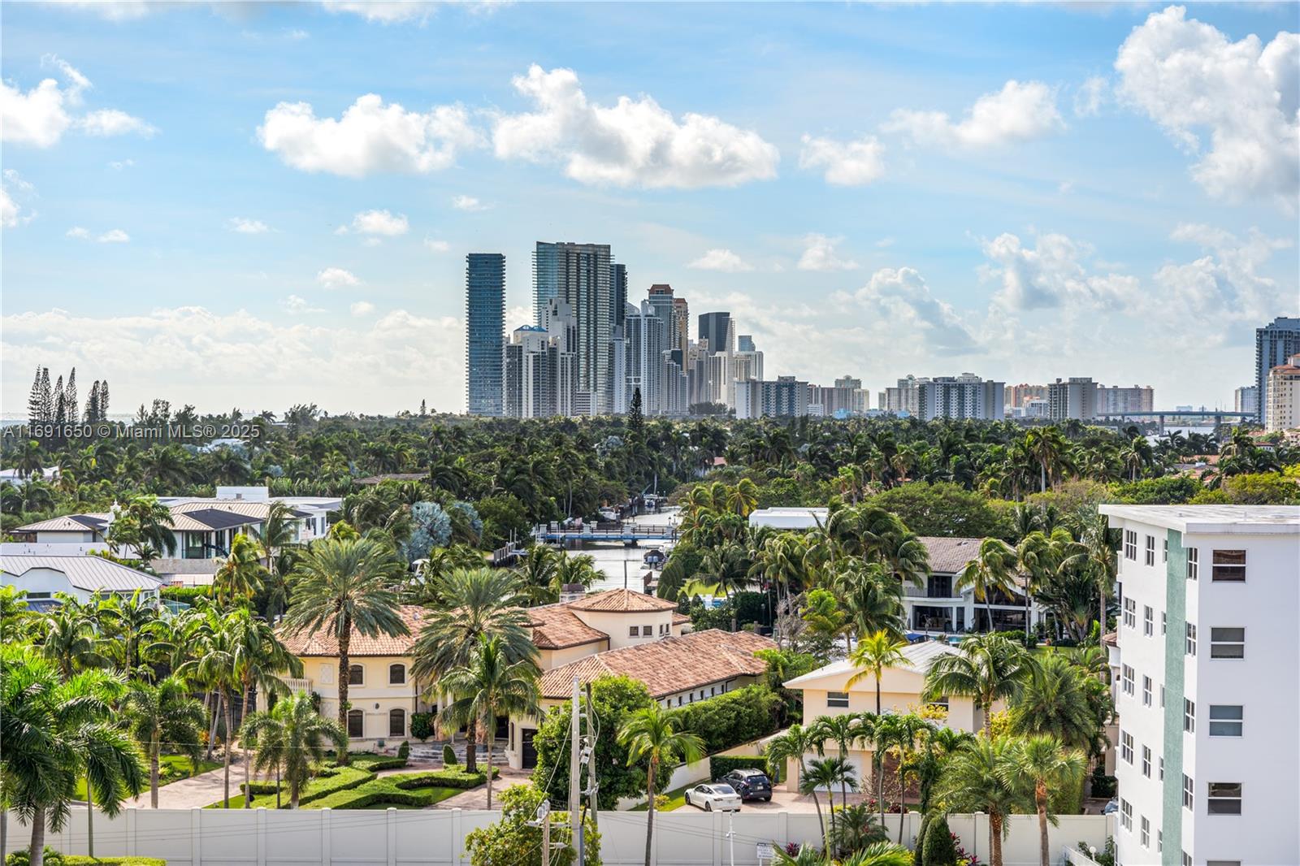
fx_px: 2527
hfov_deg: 28.8
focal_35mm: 70
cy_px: 433
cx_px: 650
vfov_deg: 19.4
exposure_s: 1/320
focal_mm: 70
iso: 64
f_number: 8
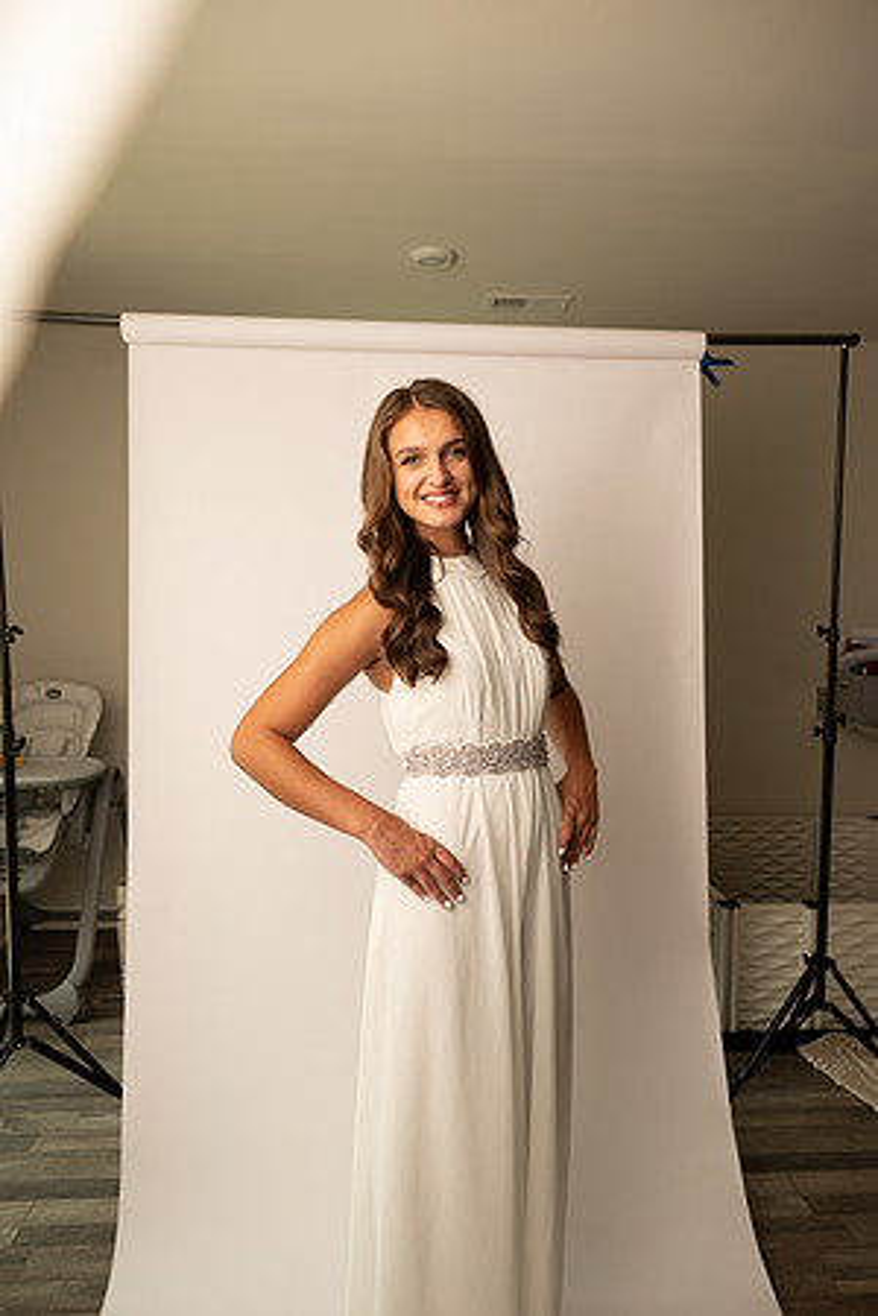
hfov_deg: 53.1
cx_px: 439
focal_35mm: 24
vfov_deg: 73.7
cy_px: 658
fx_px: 878
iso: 100
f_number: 3.2
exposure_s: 1/160
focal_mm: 24
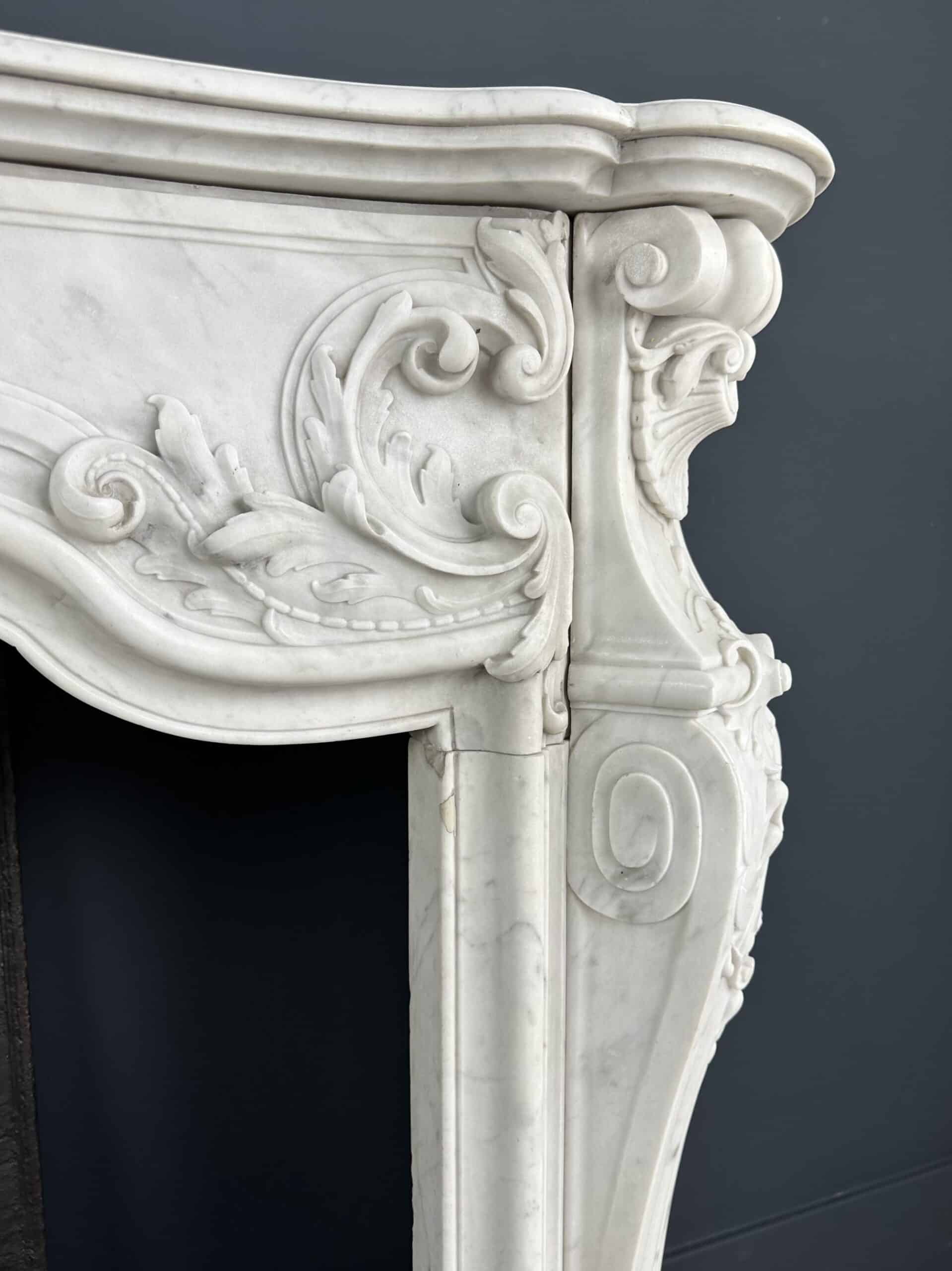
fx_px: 880
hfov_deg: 56.8
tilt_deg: -6.0
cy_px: 636
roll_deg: +0.0
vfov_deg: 71.6
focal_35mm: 24
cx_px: 476
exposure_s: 1/115
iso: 50
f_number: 1.78
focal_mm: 6.86
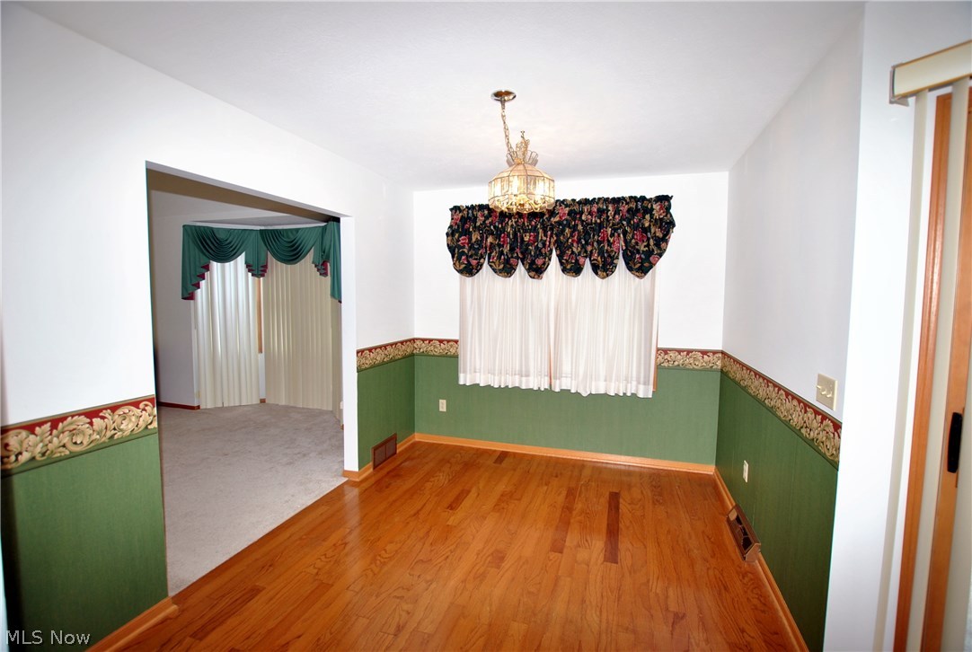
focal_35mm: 15
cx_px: 486
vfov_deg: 77.6
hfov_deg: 100.3
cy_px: 326
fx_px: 406
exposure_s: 1/60
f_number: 4
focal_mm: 10
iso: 200
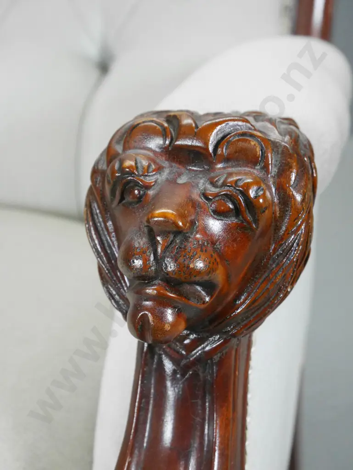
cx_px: 176
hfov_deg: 26.1
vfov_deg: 34.3
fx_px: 761
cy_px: 235
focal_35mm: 56
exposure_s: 1/125
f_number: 5.5
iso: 3200
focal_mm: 28
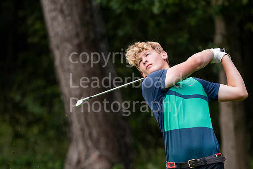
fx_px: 4007
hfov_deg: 3.6
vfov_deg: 2.4
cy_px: 84
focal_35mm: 570
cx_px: 126
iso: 1250
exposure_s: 1/1000
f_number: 5.6
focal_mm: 380
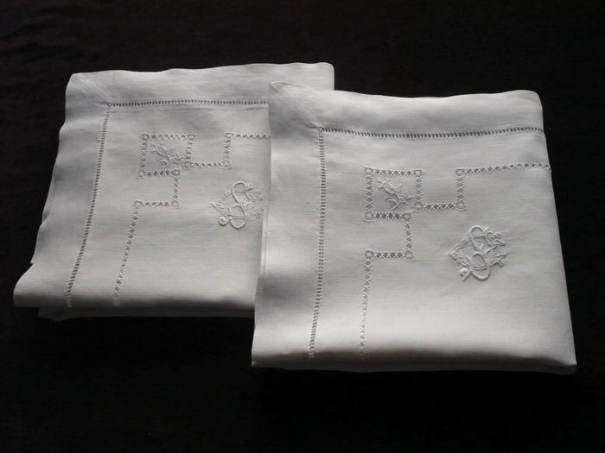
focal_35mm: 35
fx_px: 612
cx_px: 302
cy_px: 226
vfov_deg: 40.7
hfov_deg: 52.6
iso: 400
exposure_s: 1/640
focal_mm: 5.8
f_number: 2.8
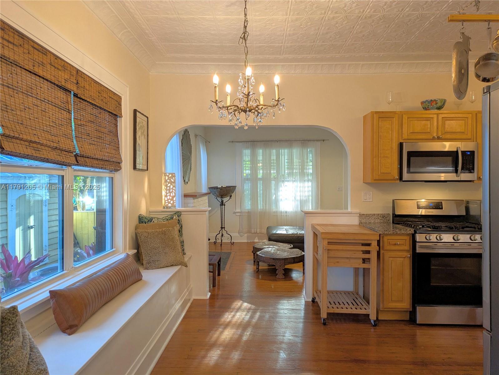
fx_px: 361
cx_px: 250
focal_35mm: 25
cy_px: 188
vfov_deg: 54.9
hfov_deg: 69.4
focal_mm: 5.43
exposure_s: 1/60
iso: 67
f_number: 1.89
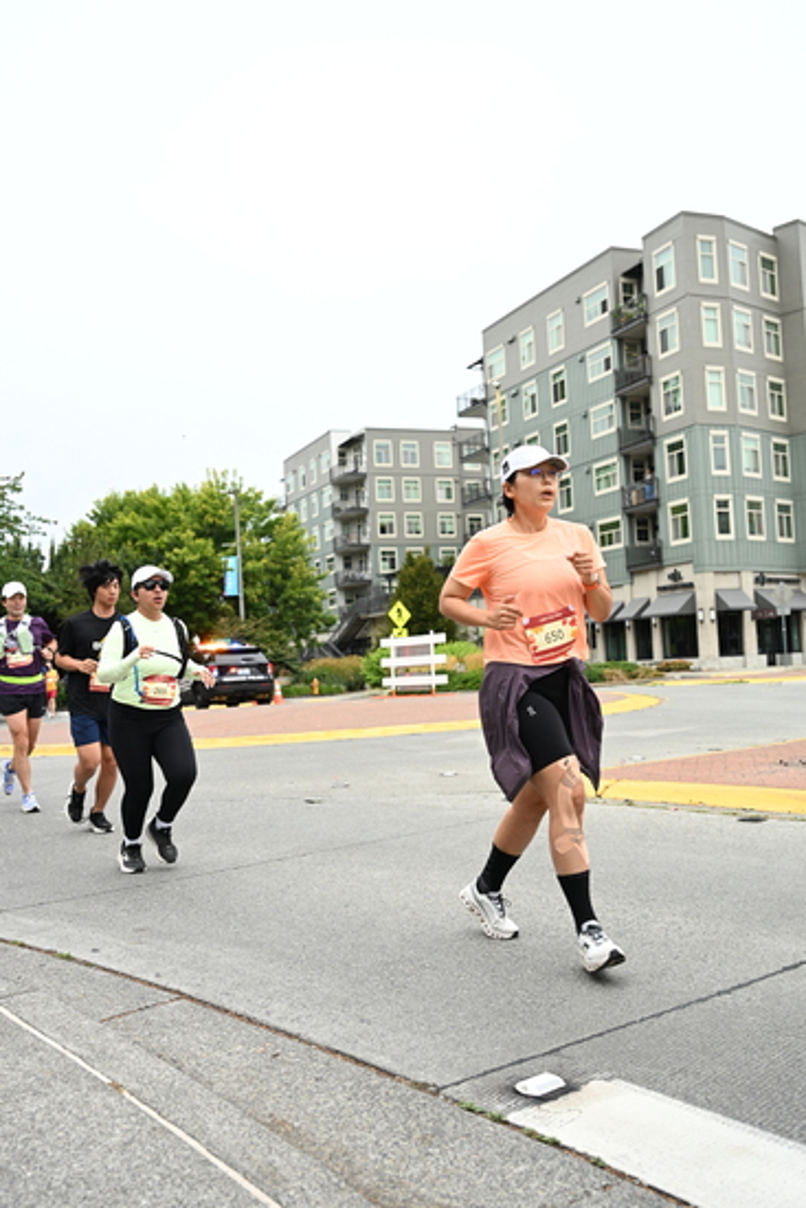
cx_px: 403
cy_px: 604
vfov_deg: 57.2
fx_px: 1107
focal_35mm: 33
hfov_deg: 40.0
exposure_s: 1/800
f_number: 4
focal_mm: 33
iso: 1600
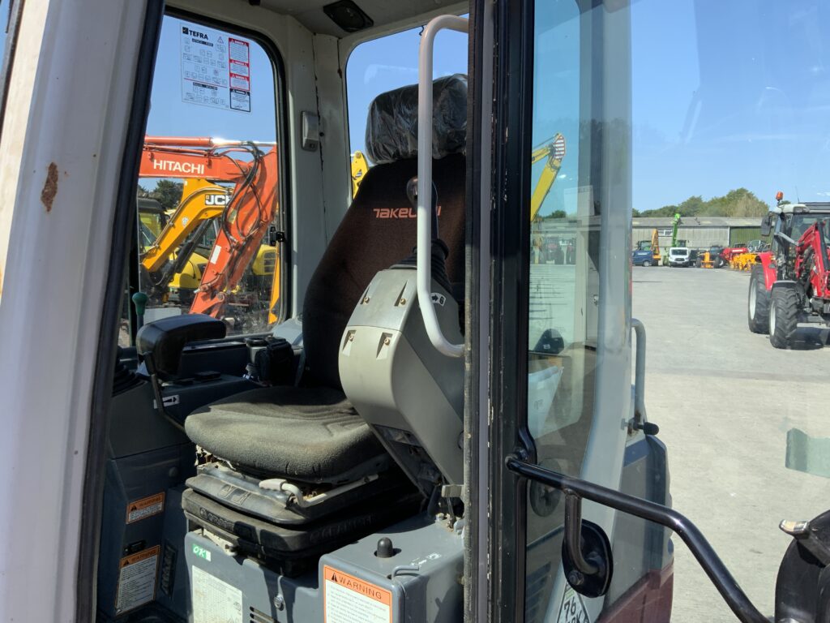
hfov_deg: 61.7
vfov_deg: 48.2
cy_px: 312
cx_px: 415
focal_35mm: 29
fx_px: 695
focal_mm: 3
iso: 16
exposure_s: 1/829
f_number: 1.8
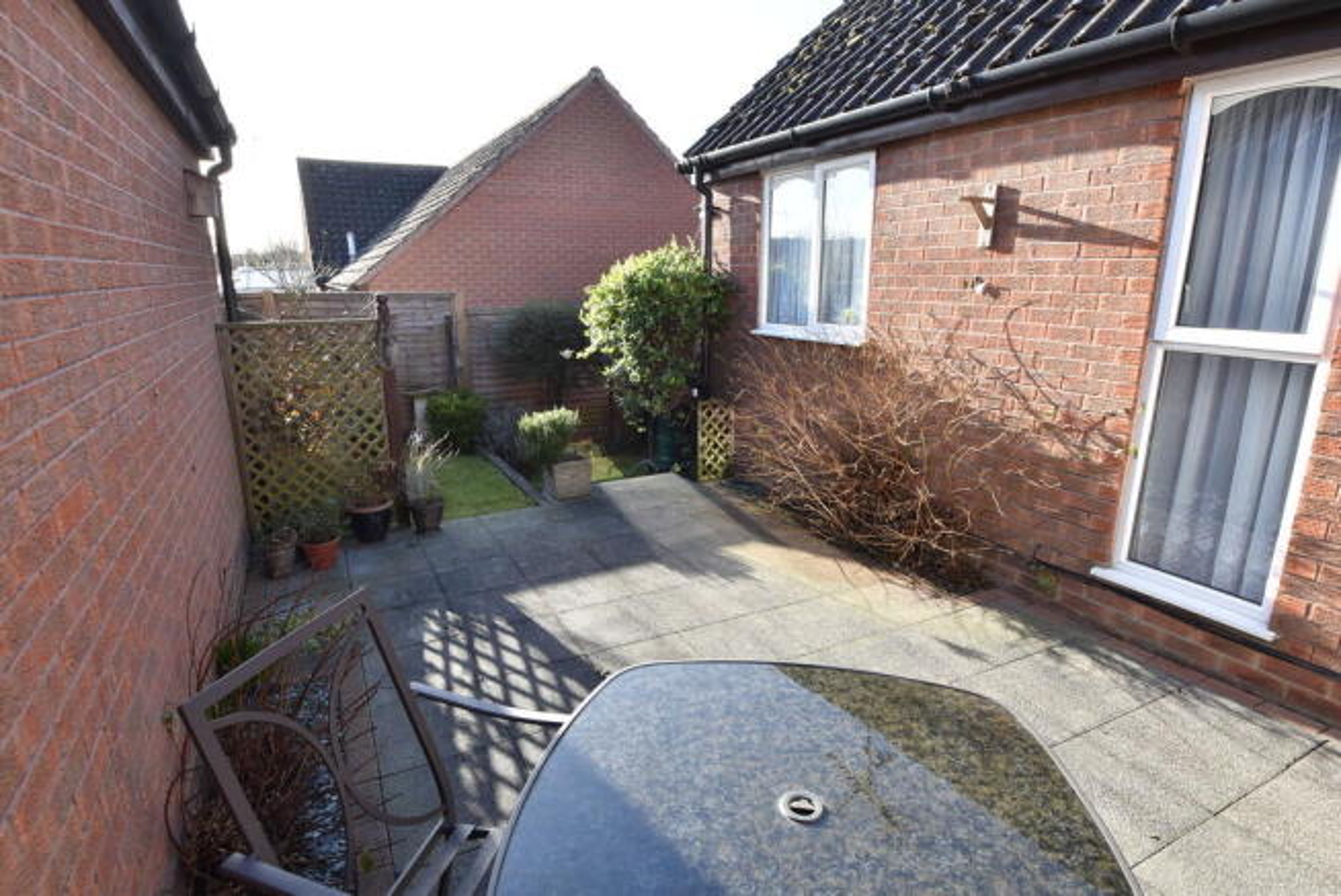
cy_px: 448
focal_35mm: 18
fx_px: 671
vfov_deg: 67.5
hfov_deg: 90.0
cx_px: 670
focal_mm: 12
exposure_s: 1/40
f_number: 11
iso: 100
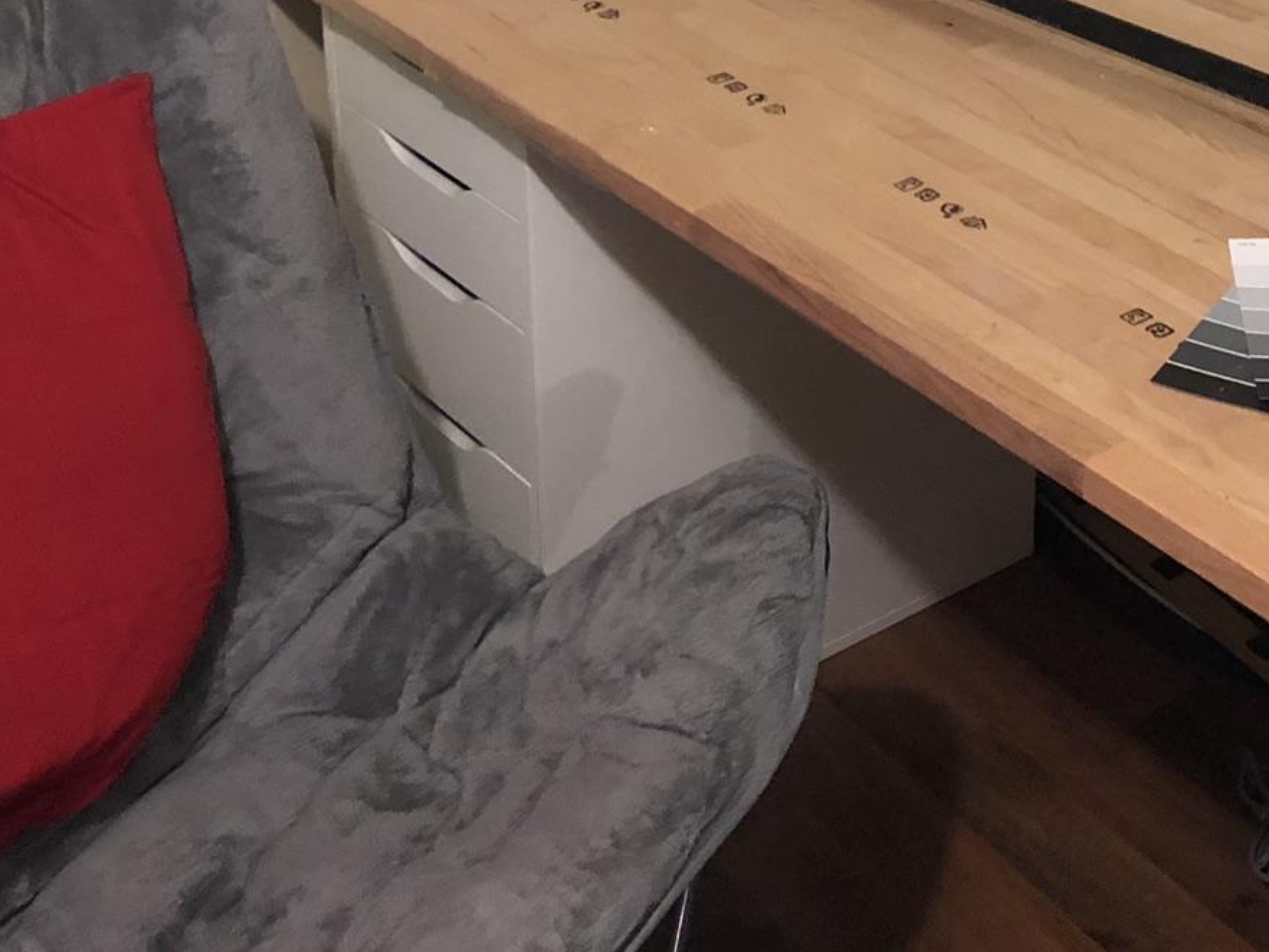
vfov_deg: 21.5
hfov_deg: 29.0
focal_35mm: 65
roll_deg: -0.7
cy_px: -76
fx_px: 2384
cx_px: 1049
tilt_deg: -20.4
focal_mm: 4
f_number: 1.8
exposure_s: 1/6
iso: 100
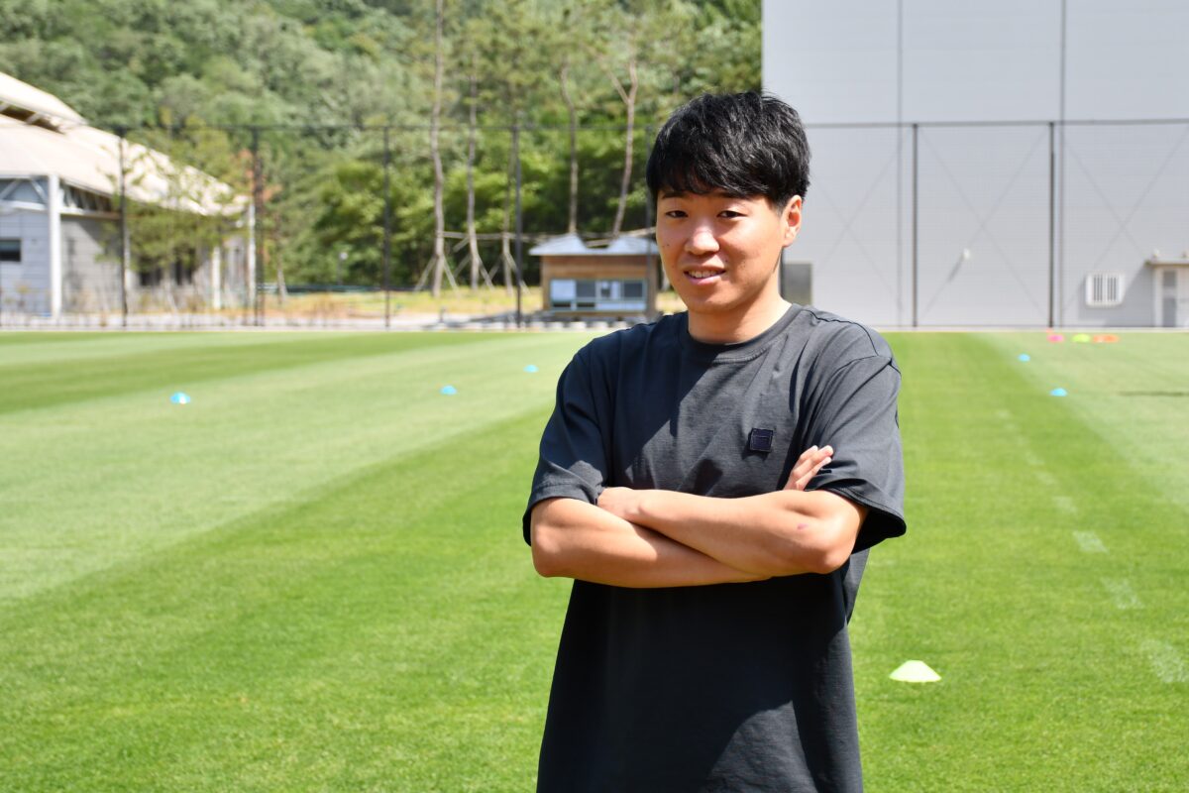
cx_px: 594
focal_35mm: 63
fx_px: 2081
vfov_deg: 21.6
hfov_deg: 31.9
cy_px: 396
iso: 140
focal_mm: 42
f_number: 4.5
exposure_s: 1/640
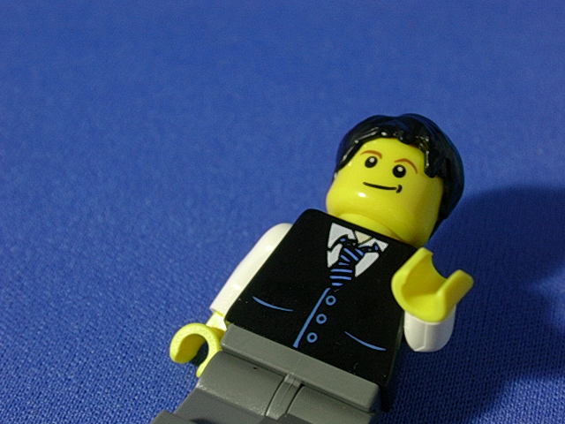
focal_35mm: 75
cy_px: 212
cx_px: 282
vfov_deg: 19.6
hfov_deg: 26.0
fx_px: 1224
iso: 70
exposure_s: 1/5.1
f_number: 3.8
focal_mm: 11.3
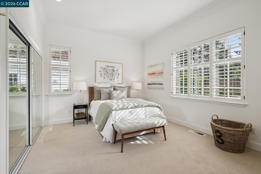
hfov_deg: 95.0
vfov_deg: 72.1
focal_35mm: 16
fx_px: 120
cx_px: 130
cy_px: 87
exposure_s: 1/15
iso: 400
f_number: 22
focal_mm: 16.5
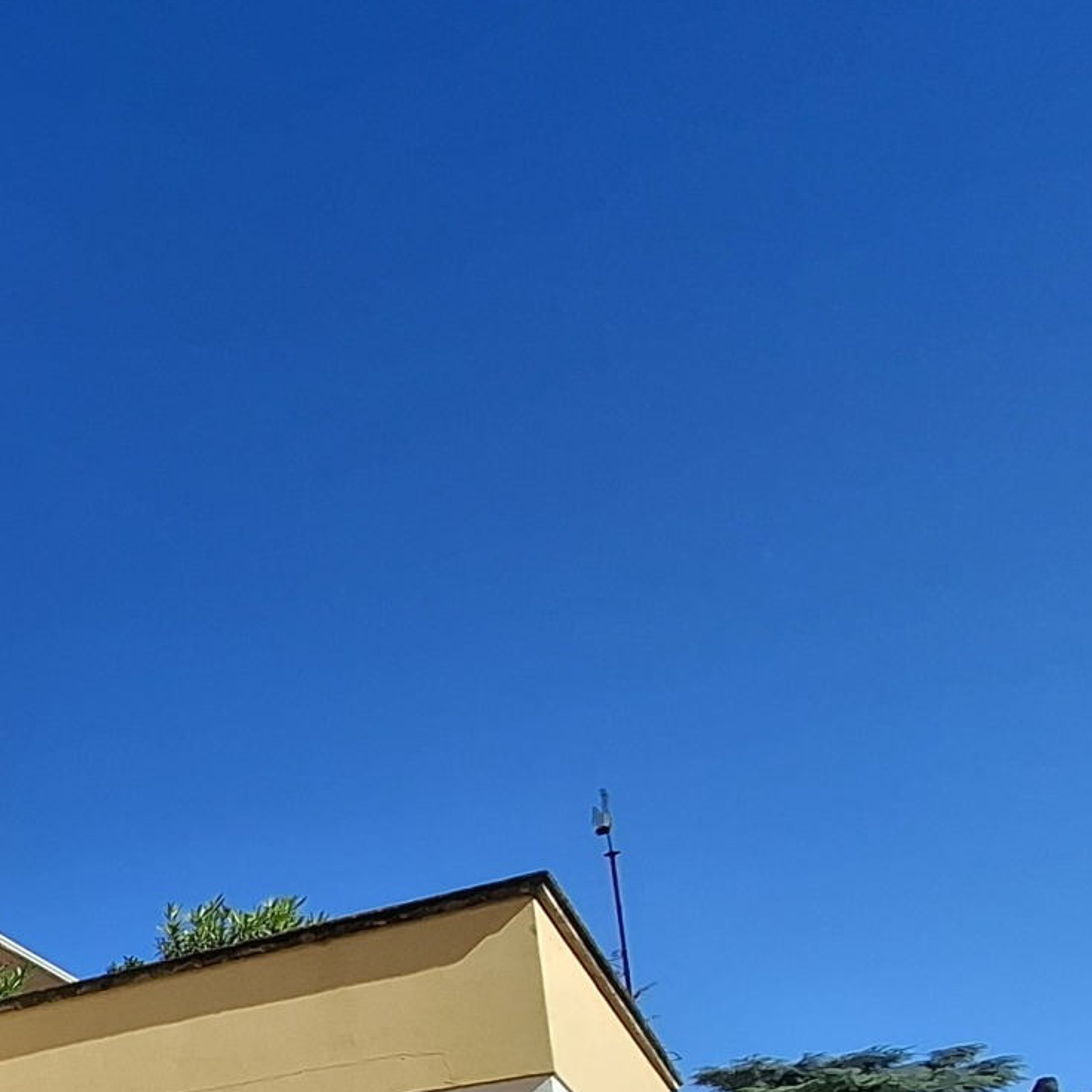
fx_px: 1428
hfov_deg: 23.8
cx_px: -796
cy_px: 1287
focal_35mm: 40
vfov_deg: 34.3
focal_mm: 1.74
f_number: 2.2
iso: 40
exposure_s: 1/1305
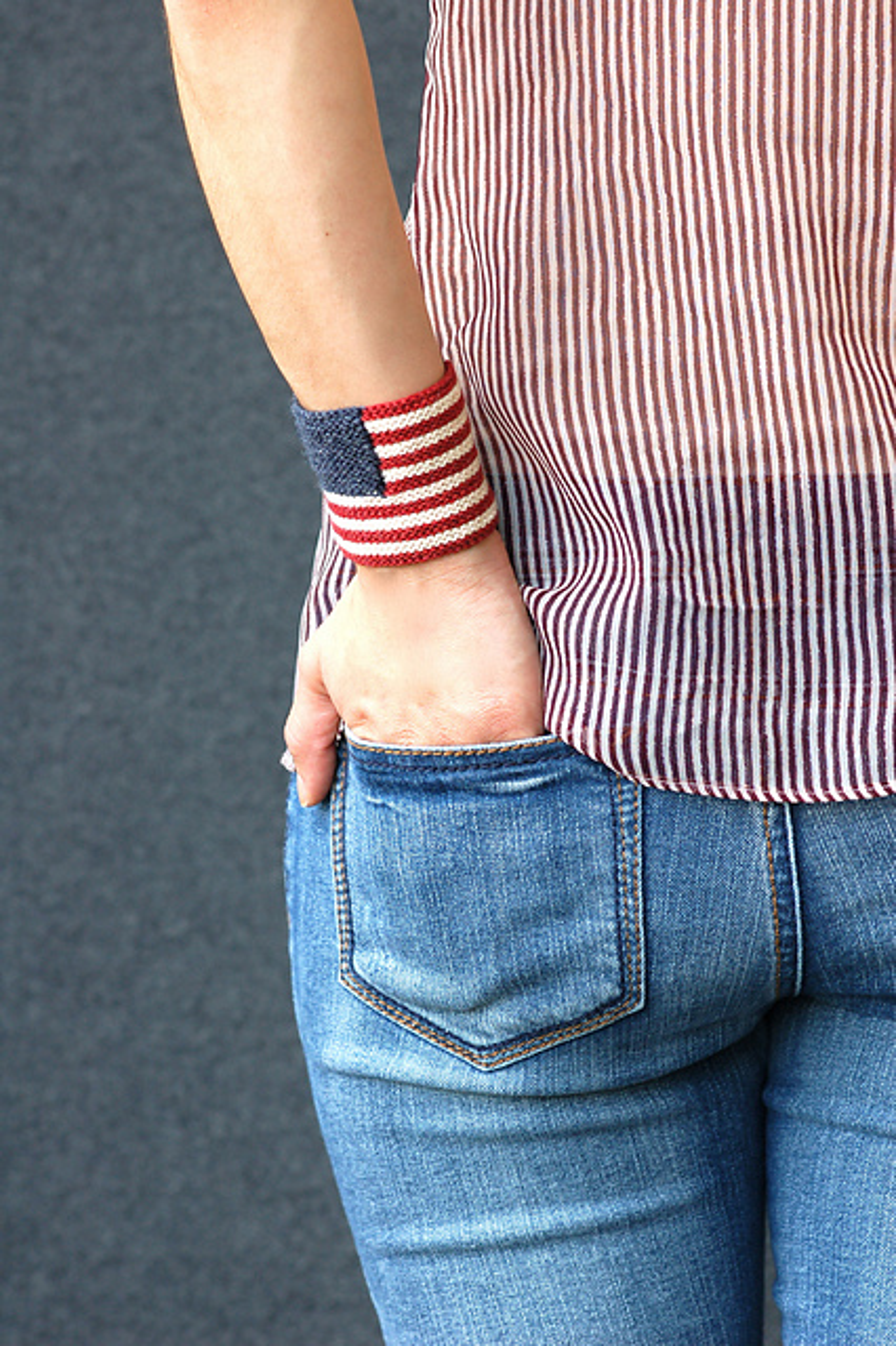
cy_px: 673
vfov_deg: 16.1
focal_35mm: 128
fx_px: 4765
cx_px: 448
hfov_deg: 10.7
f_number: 5.6
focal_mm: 85
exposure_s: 1/125
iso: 400
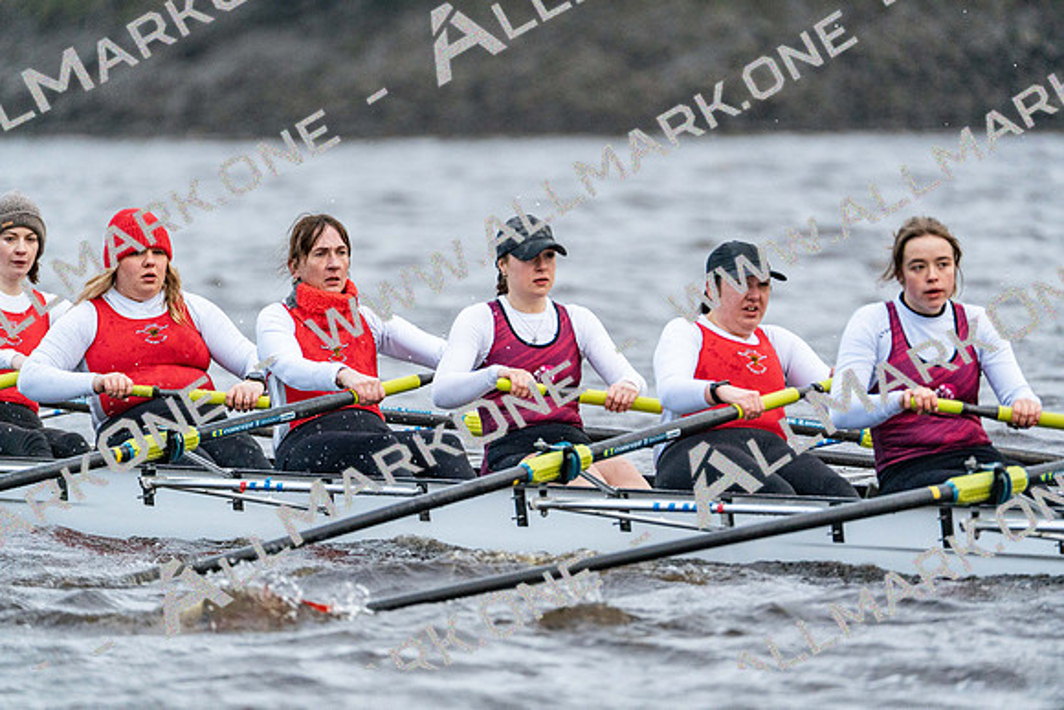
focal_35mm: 600
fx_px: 17737
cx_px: 532
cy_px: 355
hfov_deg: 3.4
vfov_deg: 2.3
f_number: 6.3
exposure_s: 1/1600
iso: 4000
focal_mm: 600
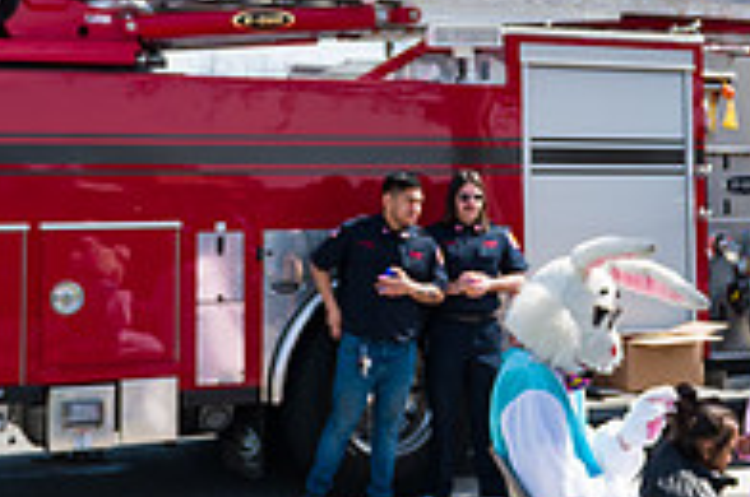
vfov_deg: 18.8
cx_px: 497
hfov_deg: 28.3
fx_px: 1477
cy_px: 65
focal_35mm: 71
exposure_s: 1/3200
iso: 200
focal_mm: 24
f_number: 4
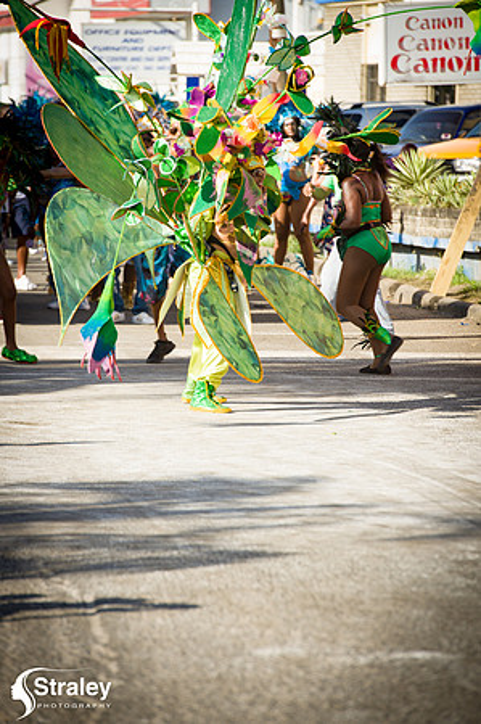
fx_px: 4017
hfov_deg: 6.9
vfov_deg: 10.3
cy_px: 362
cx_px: 240
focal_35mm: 200
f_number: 7.1
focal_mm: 200
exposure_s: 1/200
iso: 100
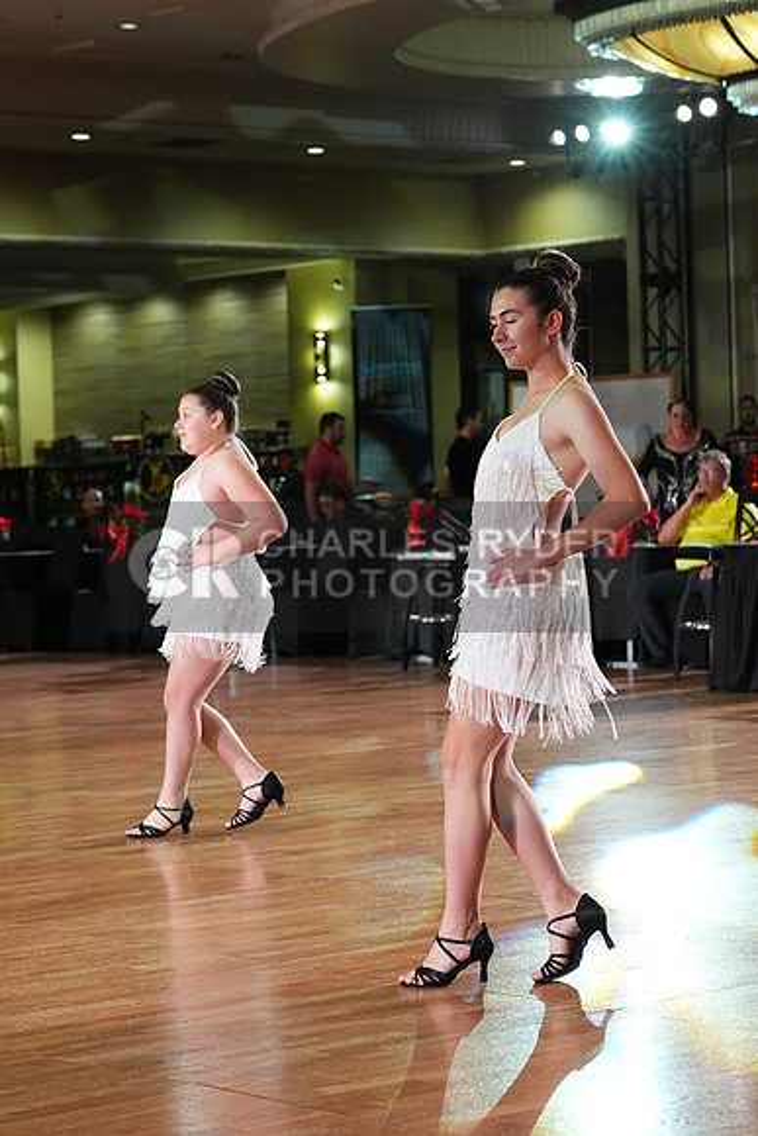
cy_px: 568
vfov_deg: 21.2
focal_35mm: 96
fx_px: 3030
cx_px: 379
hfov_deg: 14.3
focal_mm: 96
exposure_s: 1/400
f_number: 6.3
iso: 8000
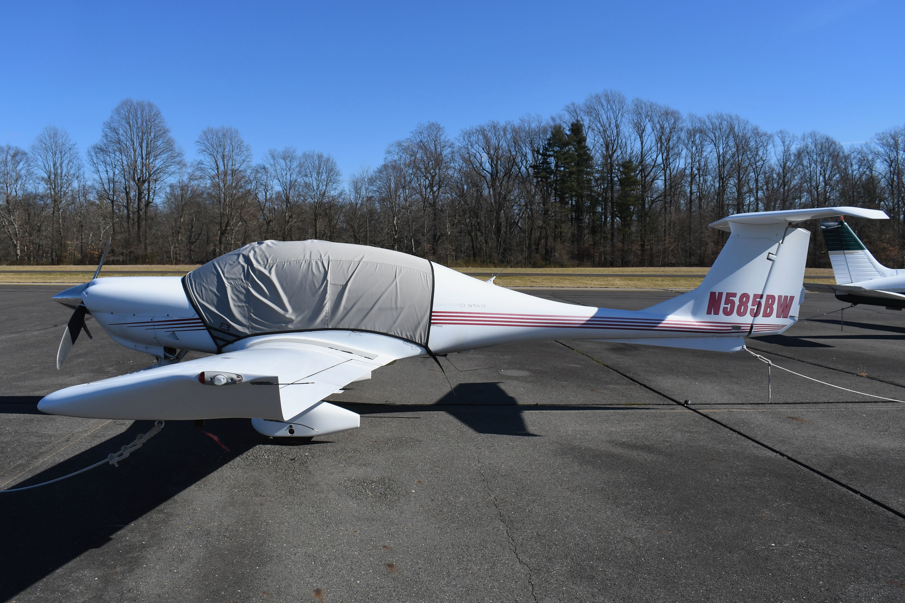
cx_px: 452
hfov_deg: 60.3
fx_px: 779
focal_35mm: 31
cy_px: 302
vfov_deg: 42.3
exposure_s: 1/1000
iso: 250
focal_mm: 21
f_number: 9
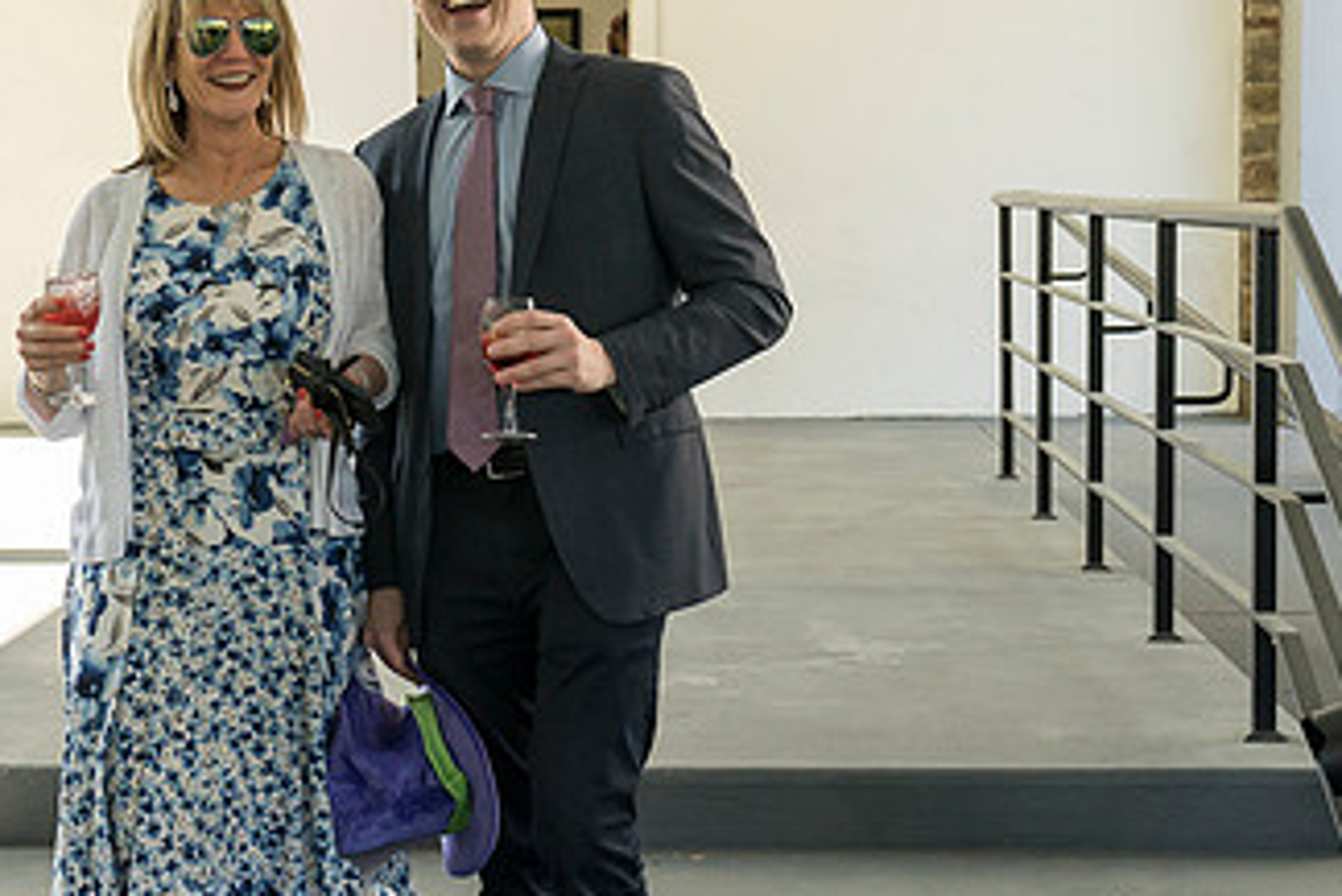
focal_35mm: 80
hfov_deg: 25.1
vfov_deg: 17.1
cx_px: 367
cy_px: 508
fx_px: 2983
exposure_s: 1/160
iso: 320
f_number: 4.5
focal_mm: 38
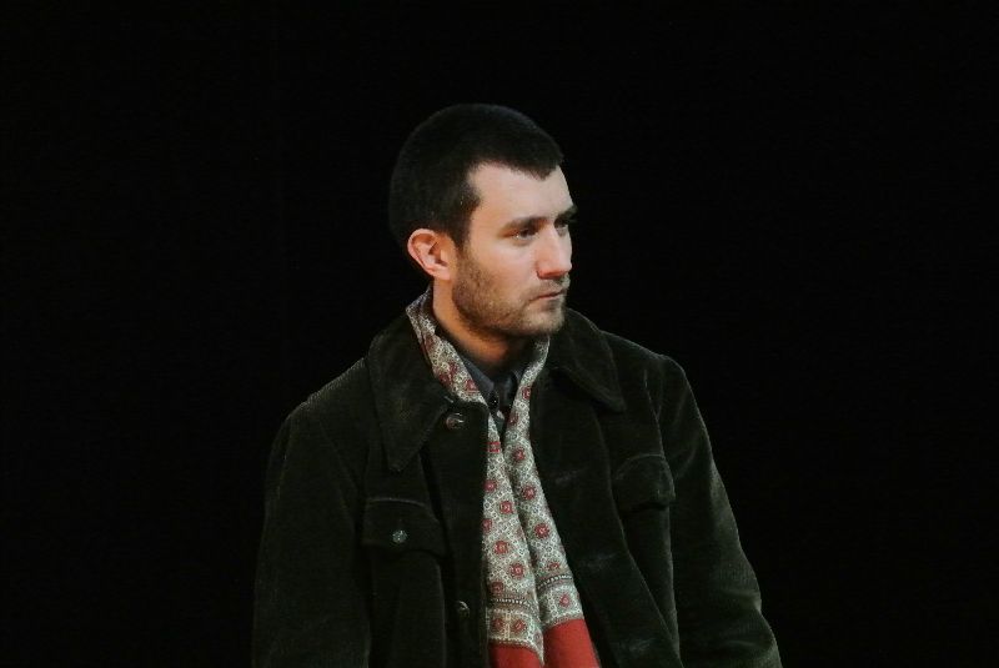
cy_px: 334
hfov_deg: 7.6
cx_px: 500
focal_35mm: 272
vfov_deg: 5.1
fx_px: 7555
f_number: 8
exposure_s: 1/100
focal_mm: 100.9
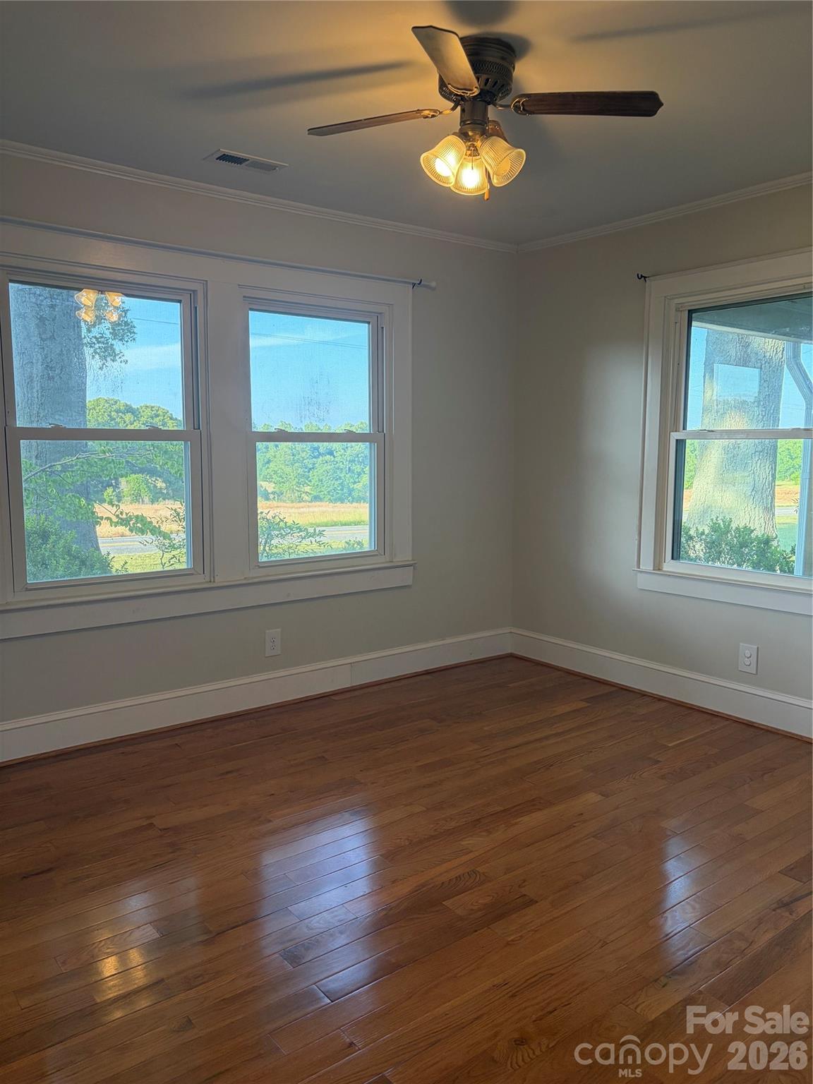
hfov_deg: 53.1
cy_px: 542
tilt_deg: -6.4
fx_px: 814
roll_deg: -0.2
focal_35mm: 26
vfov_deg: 67.3
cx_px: 406
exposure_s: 1/146
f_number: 1.6
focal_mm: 5.96
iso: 125
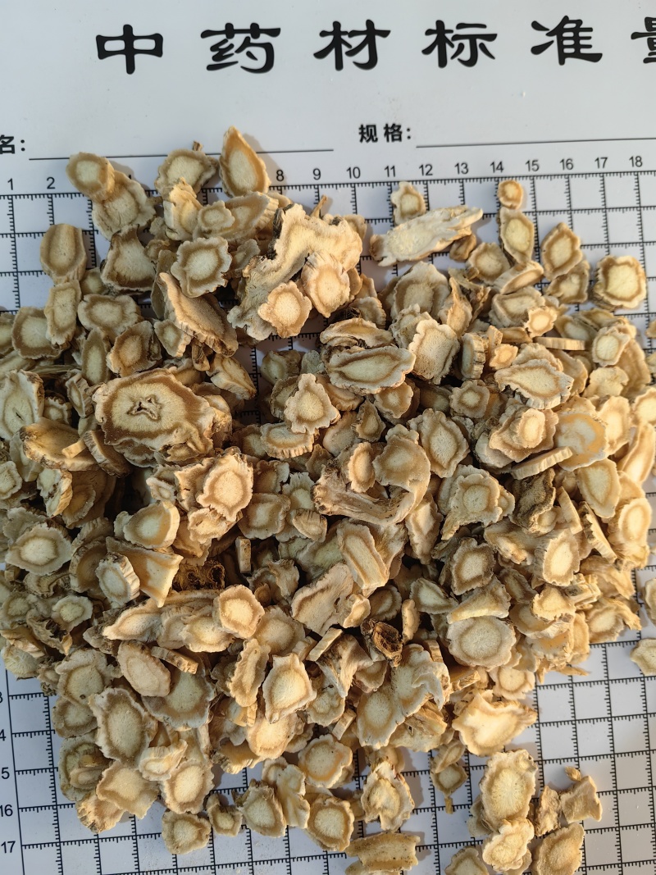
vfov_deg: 65.3
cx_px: 328
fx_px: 682
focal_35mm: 27
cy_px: 438
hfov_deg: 51.3
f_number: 2
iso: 200
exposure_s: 1/50
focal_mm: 5.75
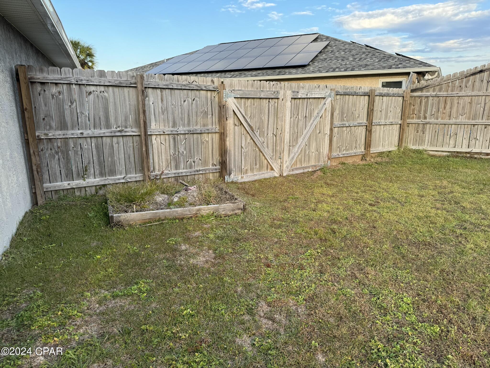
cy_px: 184
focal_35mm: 24
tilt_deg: -13.6
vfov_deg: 56.8
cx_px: 245
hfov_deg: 71.6
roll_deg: +0.3
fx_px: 340
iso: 80
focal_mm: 6.86
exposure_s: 1/436
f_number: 1.78
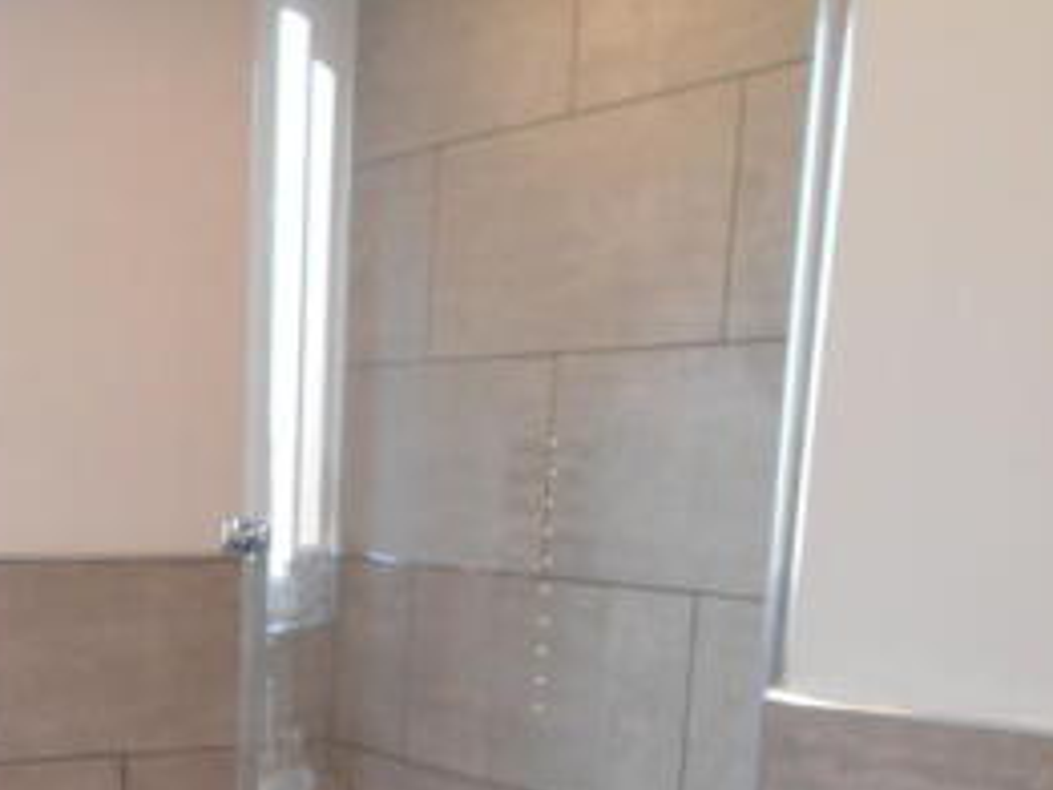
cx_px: 151
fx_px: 1765
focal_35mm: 58
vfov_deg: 23.6
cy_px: 877
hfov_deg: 32.0
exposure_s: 1/30
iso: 160
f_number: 3.2
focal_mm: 4.6
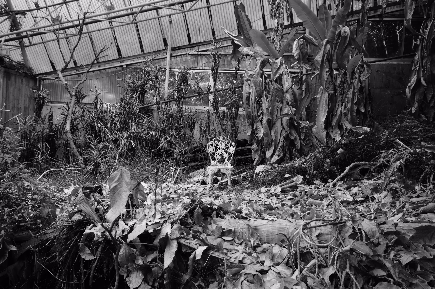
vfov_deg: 43.6
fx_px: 362
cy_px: 144
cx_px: 218
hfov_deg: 62.0
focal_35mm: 30
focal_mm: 20
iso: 200
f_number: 7.1
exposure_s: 1/60
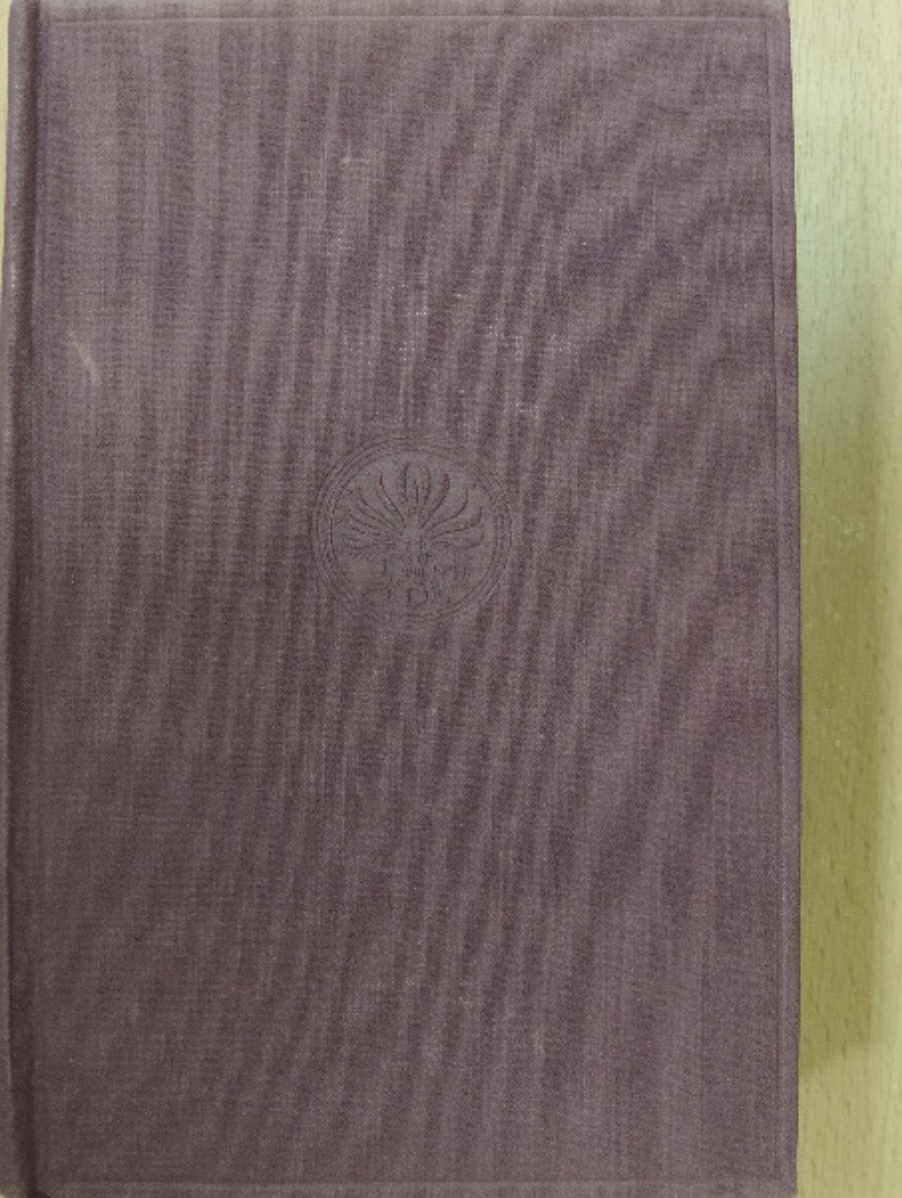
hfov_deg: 24.5
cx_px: 451
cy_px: 599
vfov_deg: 32.1
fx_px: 2080
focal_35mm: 60
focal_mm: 10.7
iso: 800
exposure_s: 1/13
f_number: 4.7
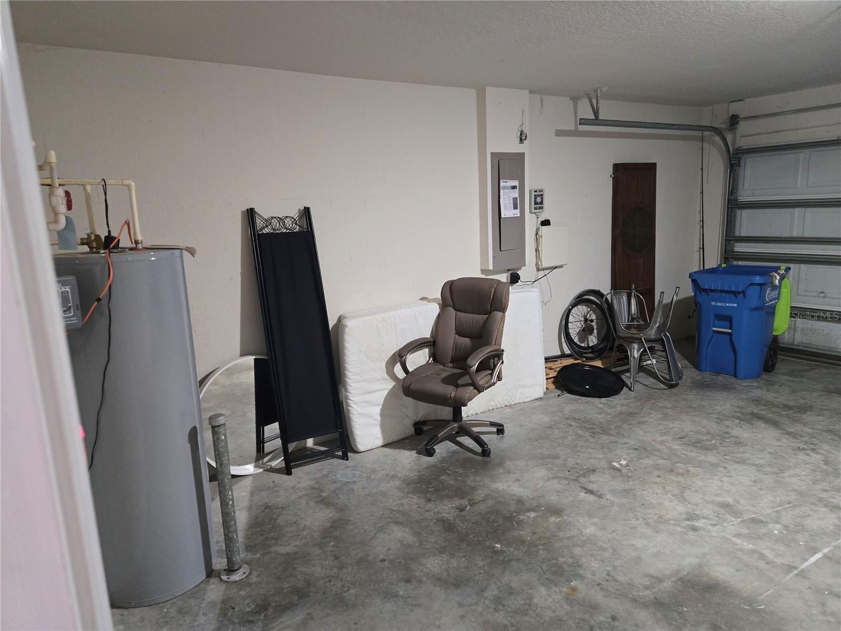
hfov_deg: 73.9
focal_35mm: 23
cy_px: 316
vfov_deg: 58.9
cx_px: 420
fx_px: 559
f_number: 1.8
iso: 800
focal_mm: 5.4
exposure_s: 1/60
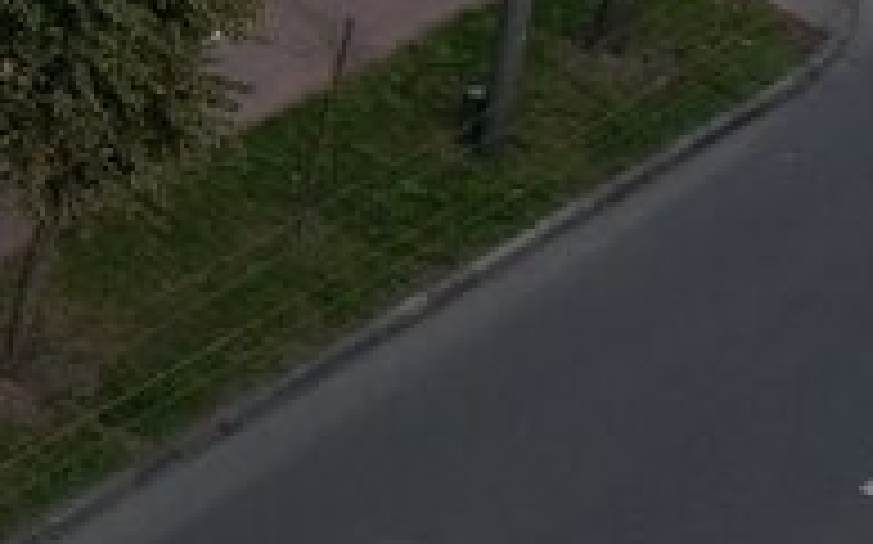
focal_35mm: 133
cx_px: -1624
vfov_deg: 8.6
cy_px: -931
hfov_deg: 11.1
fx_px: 3163
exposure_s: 1/1250
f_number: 2.8
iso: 100
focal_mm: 8.38
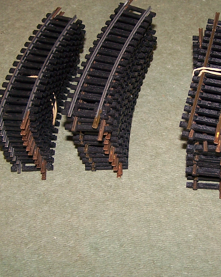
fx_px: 572
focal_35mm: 70
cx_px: 168
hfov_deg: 21.7
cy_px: 128
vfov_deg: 27.1
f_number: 2.8
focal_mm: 6.3
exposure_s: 1/60
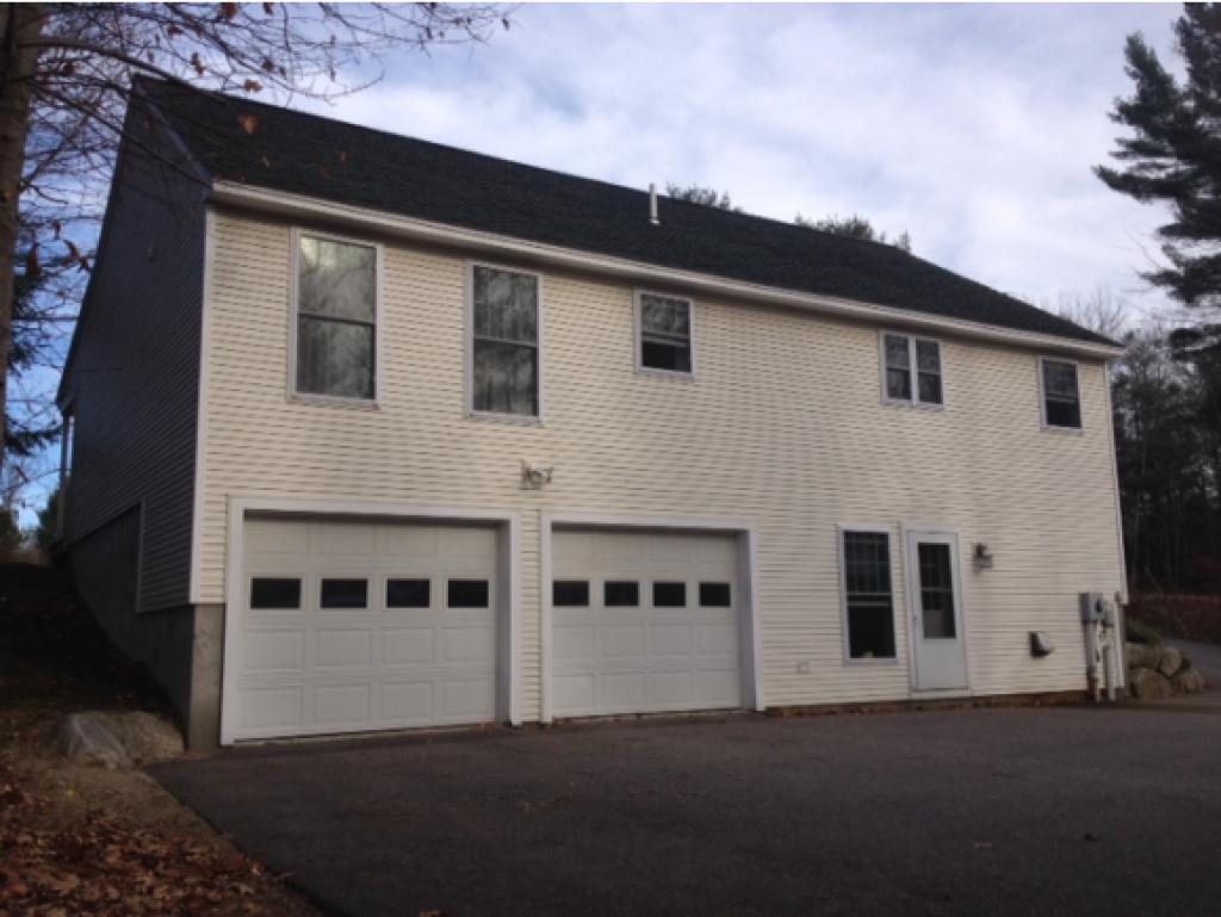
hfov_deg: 52.6
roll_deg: +1.7
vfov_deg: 40.7
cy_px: 458
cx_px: 610
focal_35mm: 35
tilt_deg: +8.3
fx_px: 1235
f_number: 2.4
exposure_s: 1/1104
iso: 50
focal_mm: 4.28
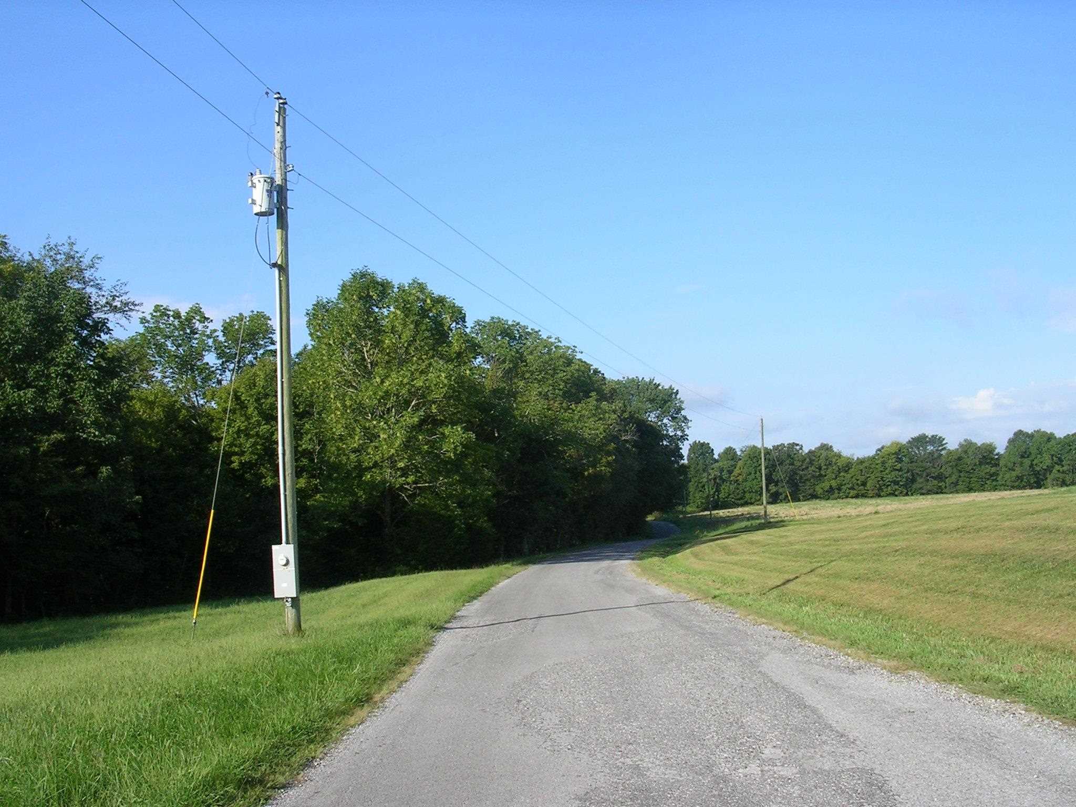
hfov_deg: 49.0
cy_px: 404
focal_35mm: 38
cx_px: 538
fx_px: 1181
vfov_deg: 37.7
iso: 50
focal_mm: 5.8
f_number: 5.6
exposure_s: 1/215
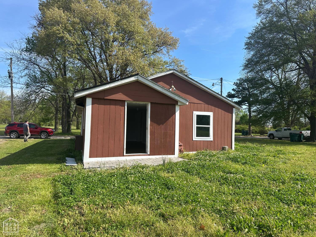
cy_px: 118
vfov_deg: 56.8
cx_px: 158
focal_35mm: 24
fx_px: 219
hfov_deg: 71.6
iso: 80
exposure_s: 1/3058
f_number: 1.78
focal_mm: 6.86
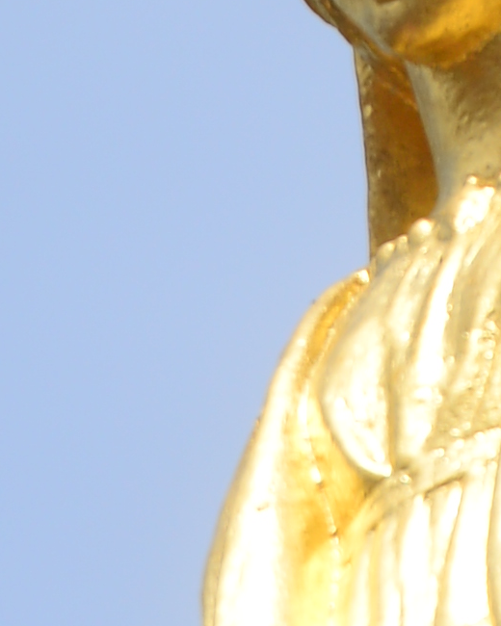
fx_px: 32213
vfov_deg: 1.1
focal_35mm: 1738
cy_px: 1681
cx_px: 807
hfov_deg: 0.9
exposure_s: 1/2000
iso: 100
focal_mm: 200
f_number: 2.8
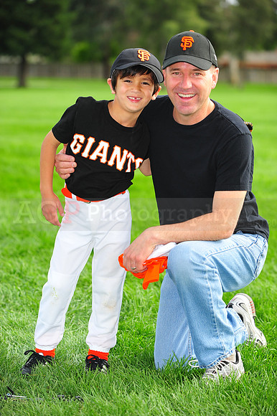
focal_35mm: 165
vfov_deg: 12.5
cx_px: 138
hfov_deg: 8.3
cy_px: 208
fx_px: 1907
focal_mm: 165
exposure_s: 1/1000
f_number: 4
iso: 400
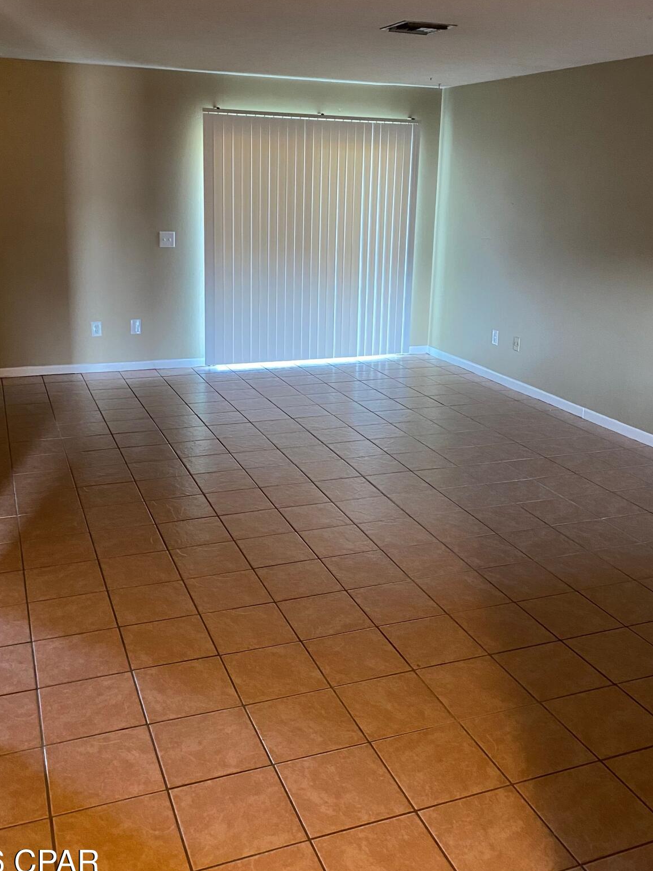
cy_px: 345
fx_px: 855
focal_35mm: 34
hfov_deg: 41.8
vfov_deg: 53.5
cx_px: 334
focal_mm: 4.25
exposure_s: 1/40
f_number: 1.8
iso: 400
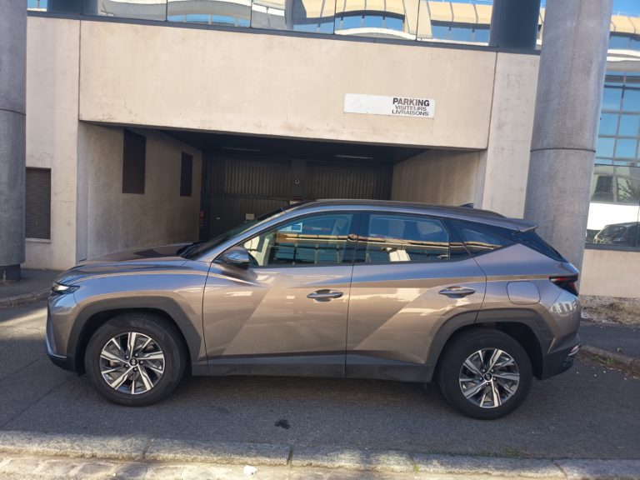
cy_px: 240
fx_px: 444
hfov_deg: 71.6
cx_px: 320
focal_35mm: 24
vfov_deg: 56.8
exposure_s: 1/100
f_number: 1.7
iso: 81
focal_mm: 5.27
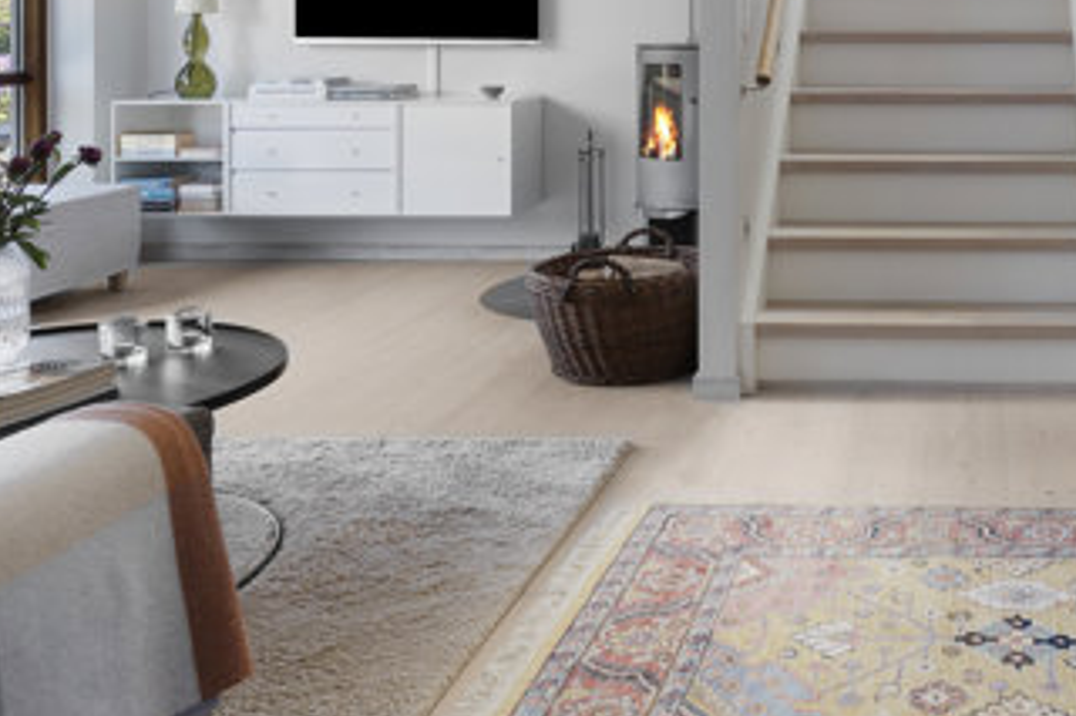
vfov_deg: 30.3
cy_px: 8
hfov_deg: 43.4
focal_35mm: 41
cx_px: 955
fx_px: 1232
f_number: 8
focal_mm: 11
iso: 160
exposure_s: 1/4
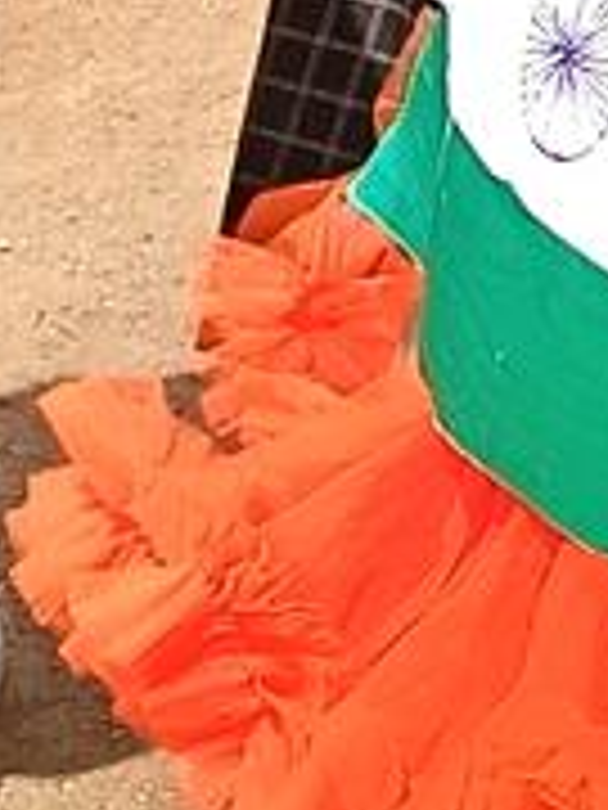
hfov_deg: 5.4
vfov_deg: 7.1
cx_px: 563
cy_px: -450
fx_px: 6393
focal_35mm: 273
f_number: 1.8
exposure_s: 1/499
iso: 64
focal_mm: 3.98
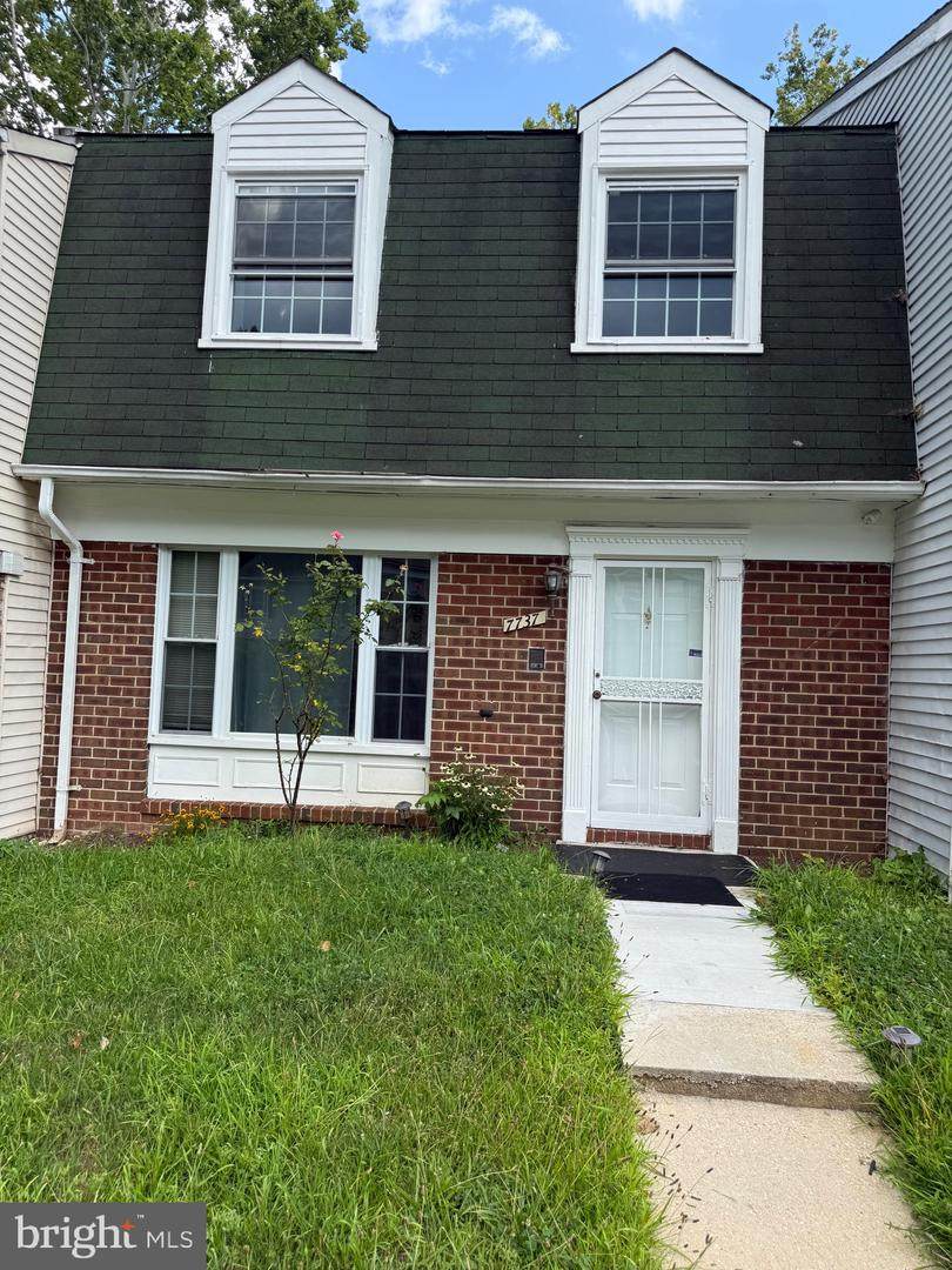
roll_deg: -1.6
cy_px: 635
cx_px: 476
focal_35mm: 24
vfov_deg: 71.6
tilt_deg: +2.6
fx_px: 880
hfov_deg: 56.8
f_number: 1.78
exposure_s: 1/1174
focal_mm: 6.76
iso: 80
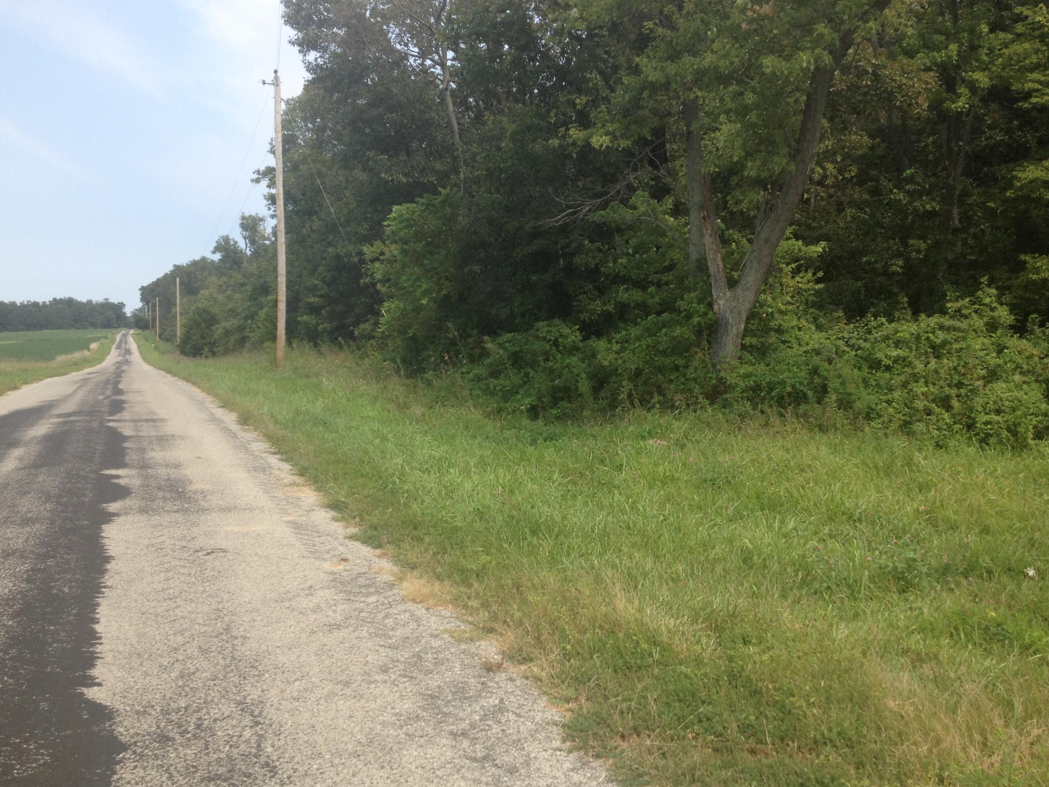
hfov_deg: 47.9
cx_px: 530
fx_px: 1182
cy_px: 363
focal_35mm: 39
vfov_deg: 36.8
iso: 50
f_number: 2.4
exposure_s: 1/905
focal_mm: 4.28
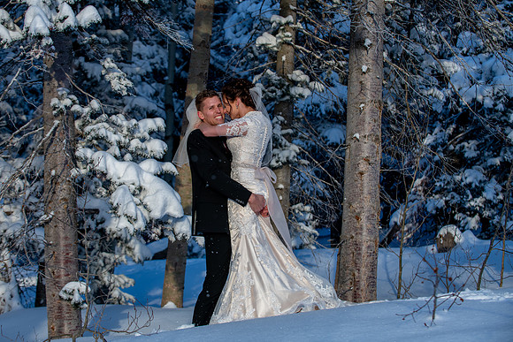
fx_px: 1256
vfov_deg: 15.5
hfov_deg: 23.1
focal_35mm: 88
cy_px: 149
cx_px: 223
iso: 320
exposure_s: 1/400
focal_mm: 78
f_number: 5
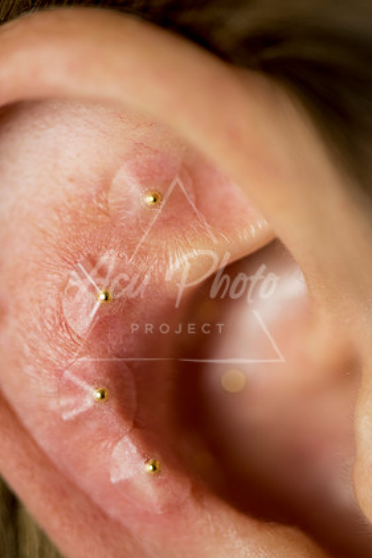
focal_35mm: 112
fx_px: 1737
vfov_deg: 18.3
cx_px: 177
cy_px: 283
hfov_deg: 12.2
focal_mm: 105
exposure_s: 1/200
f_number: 4.2
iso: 500
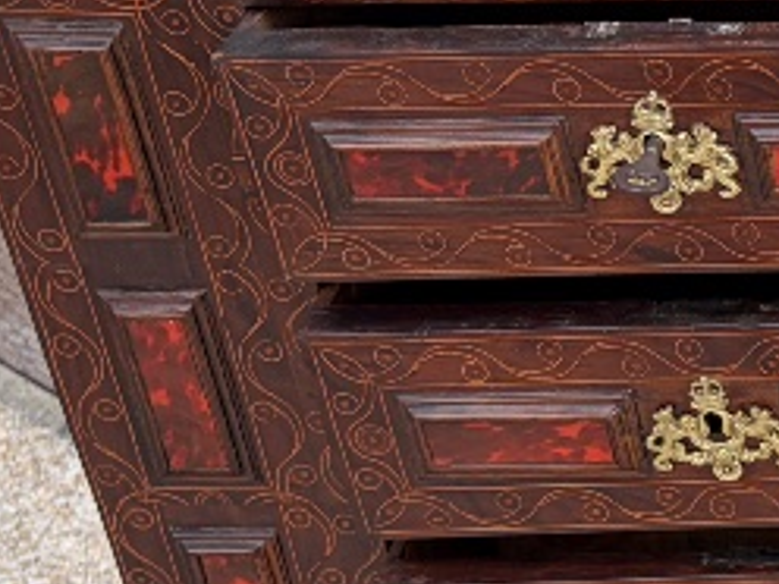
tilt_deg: -29.5
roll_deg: -2.7
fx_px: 2836
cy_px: 361
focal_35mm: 126
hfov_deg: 13.5
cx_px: 1542
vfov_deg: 11.8
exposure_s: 1/623
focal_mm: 5.96
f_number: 1.6
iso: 50
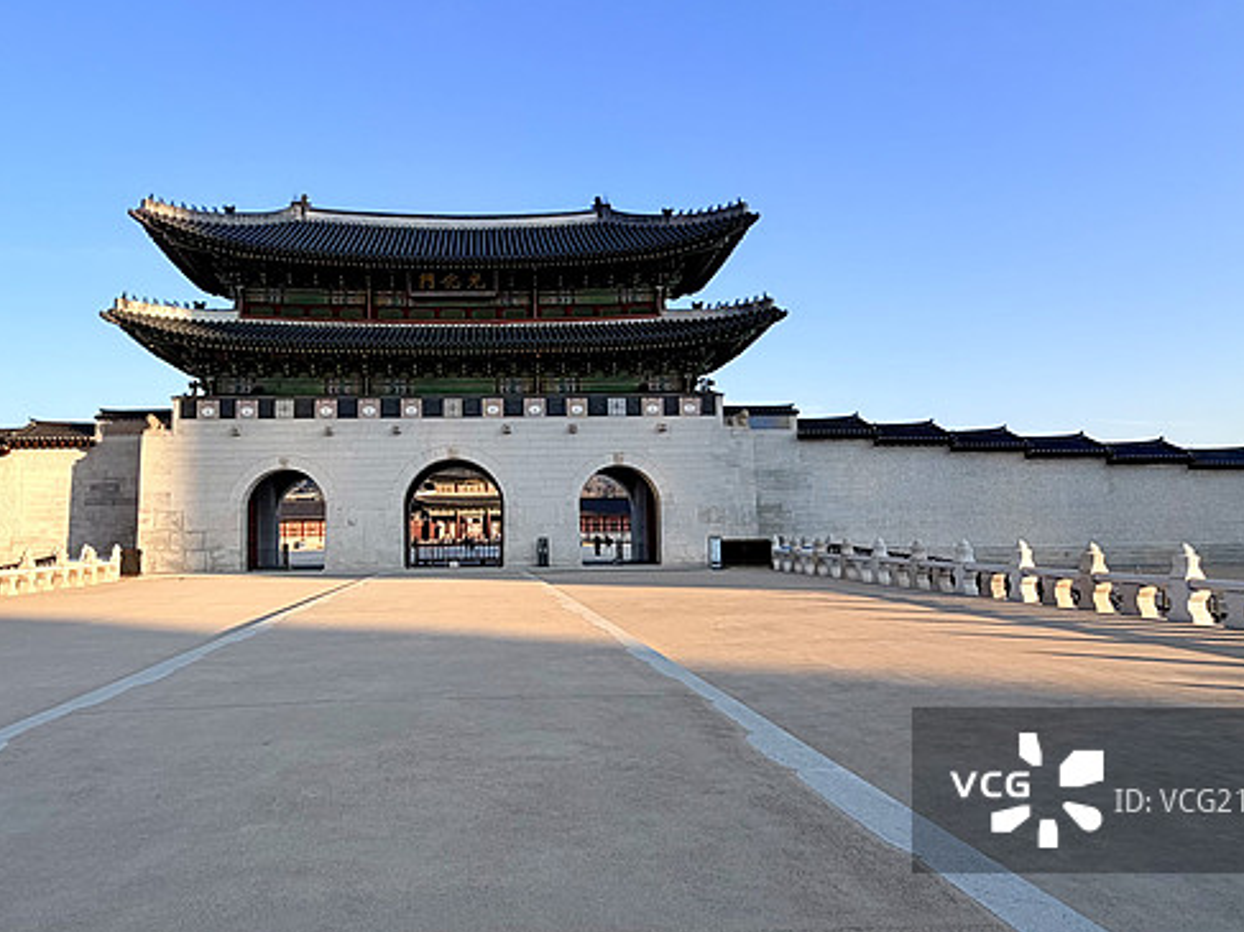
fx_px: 826
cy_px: 388
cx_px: 460
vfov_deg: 58.5
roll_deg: +0.3
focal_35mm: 23
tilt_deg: +5.9
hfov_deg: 72.6
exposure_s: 1/770
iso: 40
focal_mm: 2.22
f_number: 2.2
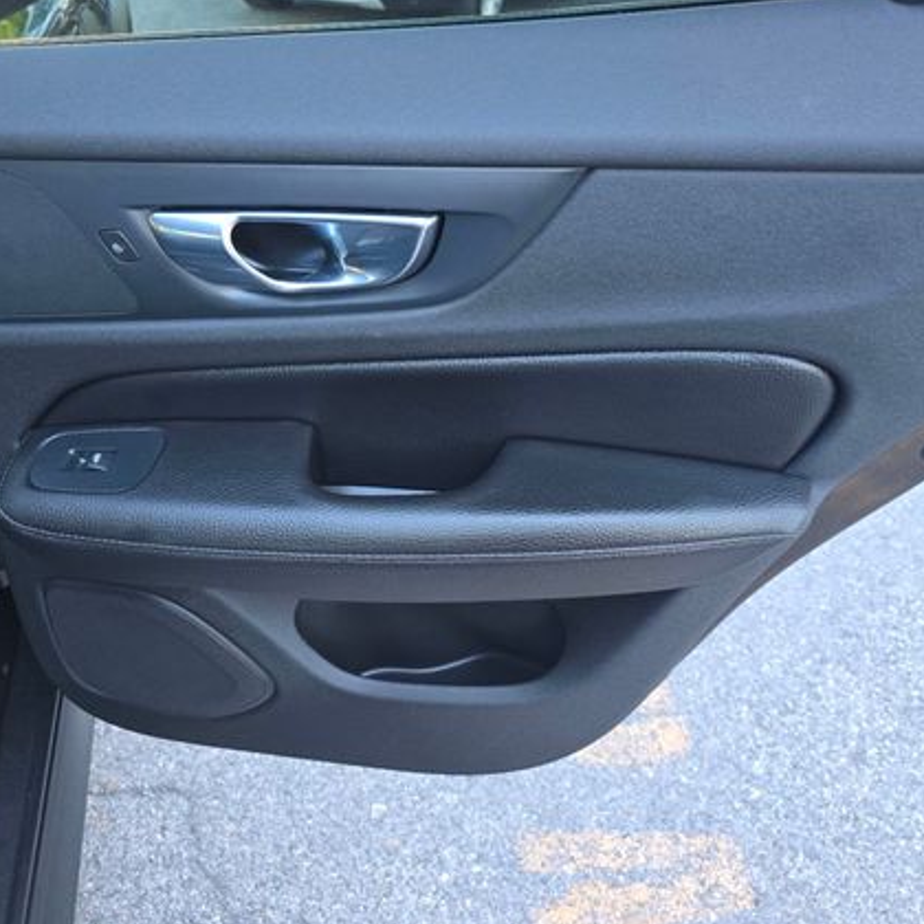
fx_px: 936
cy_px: 416
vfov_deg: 52.4
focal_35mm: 31
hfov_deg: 52.5
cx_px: 436
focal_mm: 6.3
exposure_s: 1/120
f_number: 1.7
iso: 200
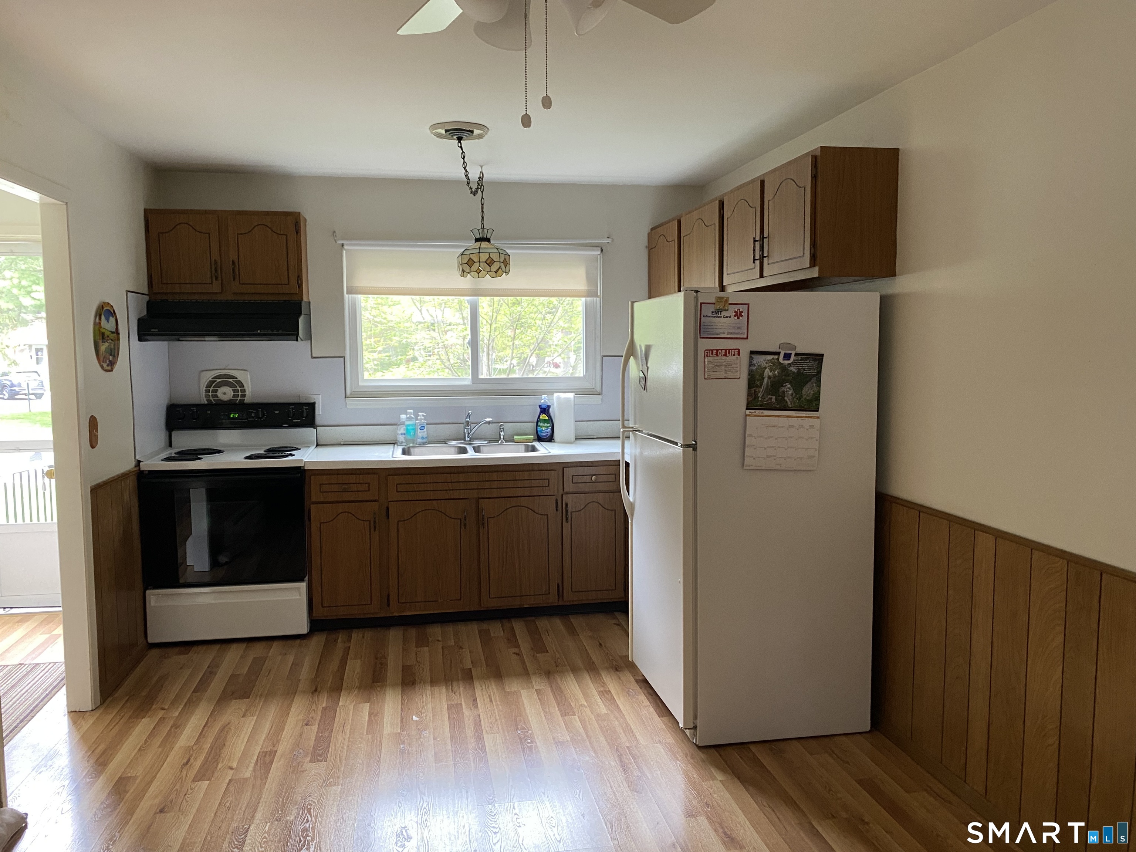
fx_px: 853
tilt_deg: -4.6
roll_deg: +0.8
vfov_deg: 53.1
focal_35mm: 26
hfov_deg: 67.3
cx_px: 568
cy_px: 426
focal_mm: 4.25
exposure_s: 1/60
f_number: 1.8
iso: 250
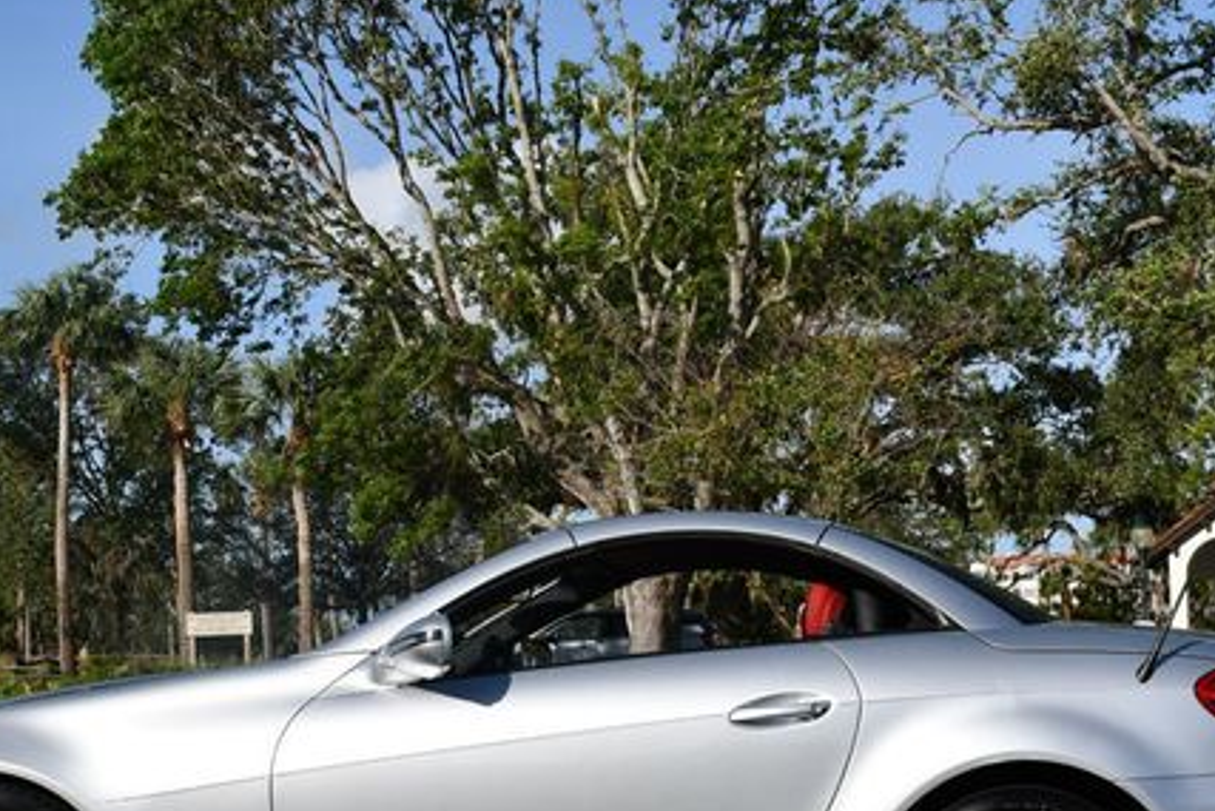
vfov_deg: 19.6
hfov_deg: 29.2
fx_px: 2329
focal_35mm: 69
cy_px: 581
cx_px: 561
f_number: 10
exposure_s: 1/400
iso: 100
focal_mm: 23
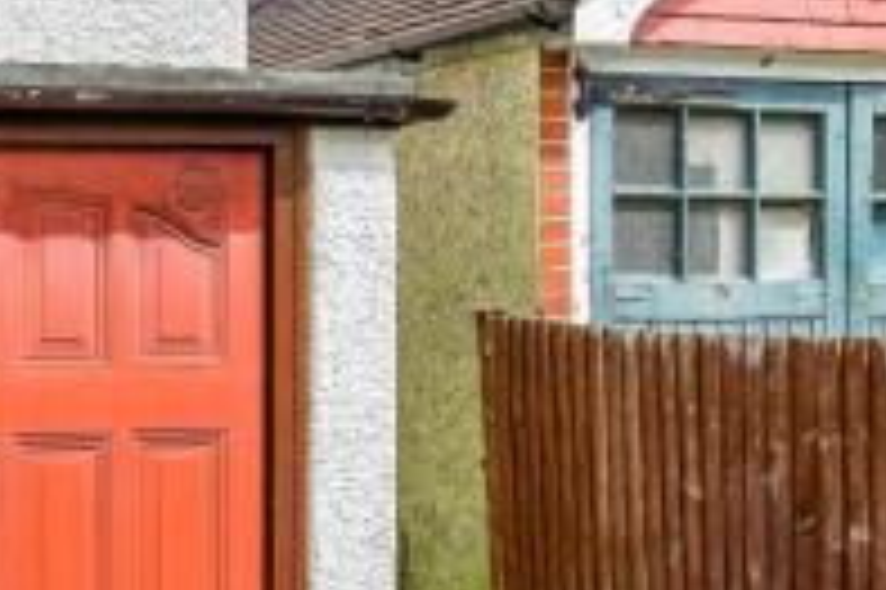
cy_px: 529
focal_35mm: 58
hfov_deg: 34.0
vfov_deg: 22.8
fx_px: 1426
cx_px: 247
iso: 160
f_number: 8
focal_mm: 16
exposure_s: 1/125
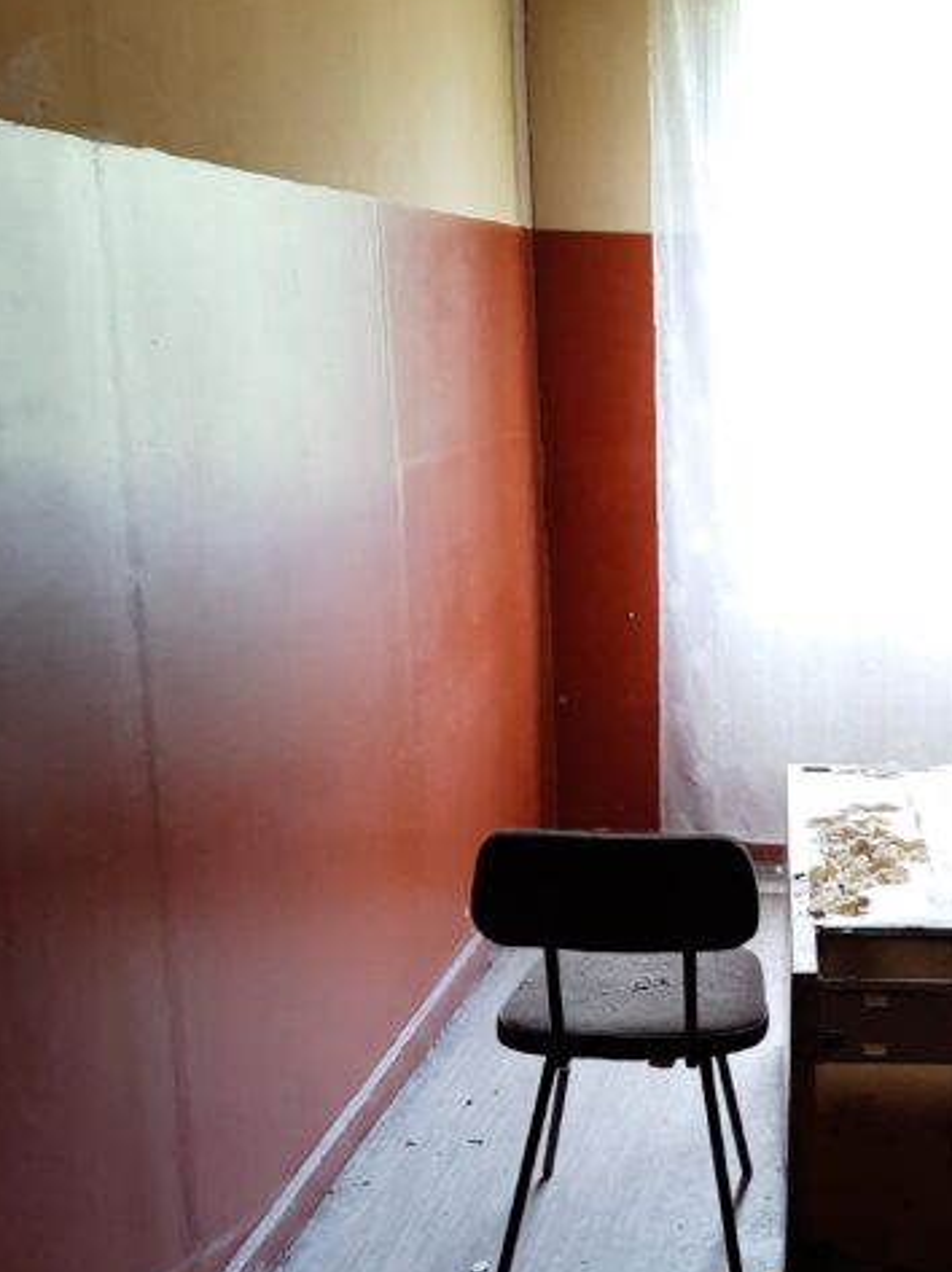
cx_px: 925
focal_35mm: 52
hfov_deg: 26.7
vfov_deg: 36.5
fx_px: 1909
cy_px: 828
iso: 250
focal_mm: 5.23
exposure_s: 1/50
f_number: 1.8
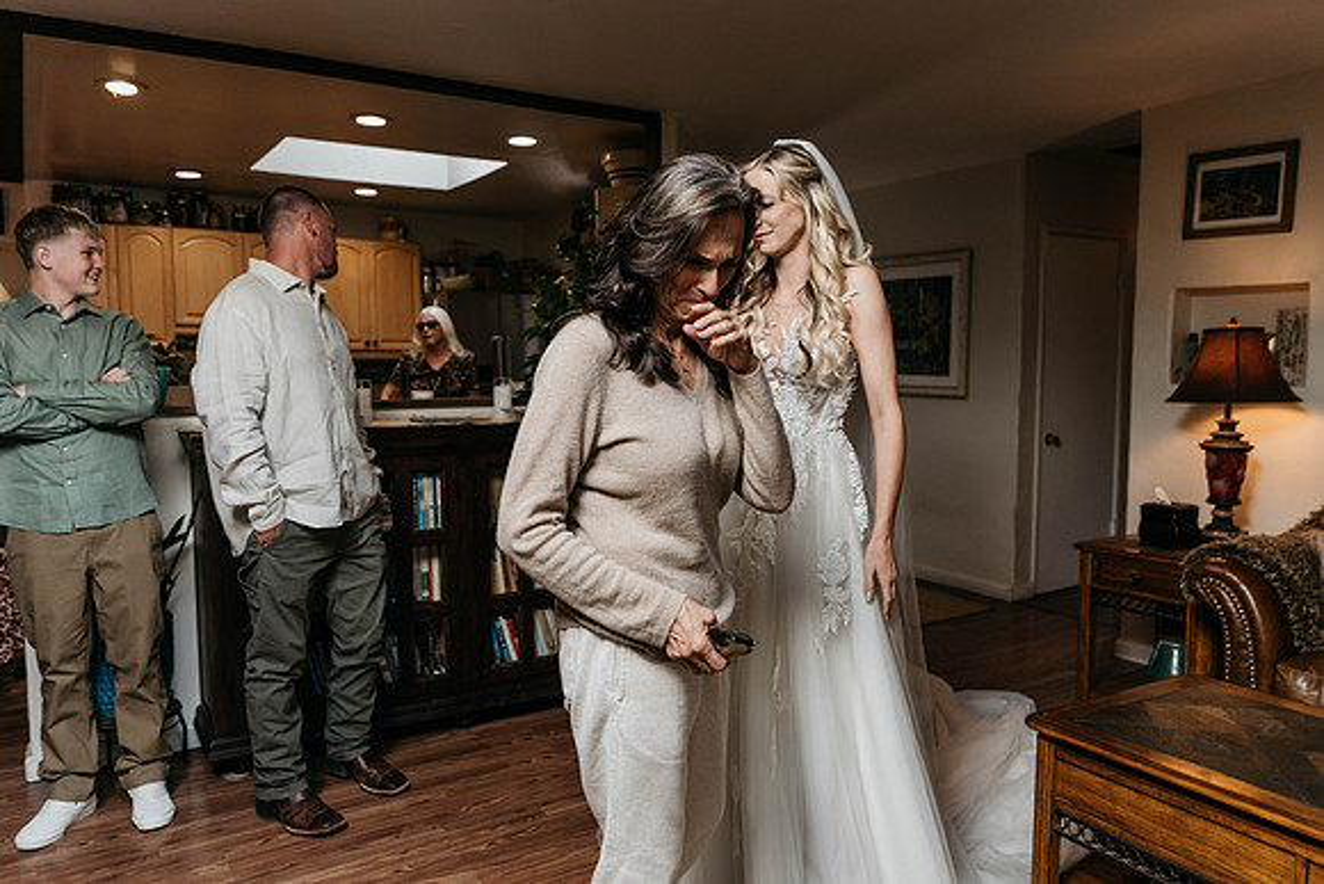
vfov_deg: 46.4
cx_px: 662
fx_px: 1030
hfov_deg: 65.5
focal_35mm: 28
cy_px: 442
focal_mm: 28
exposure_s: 1/400
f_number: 2.8
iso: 1000
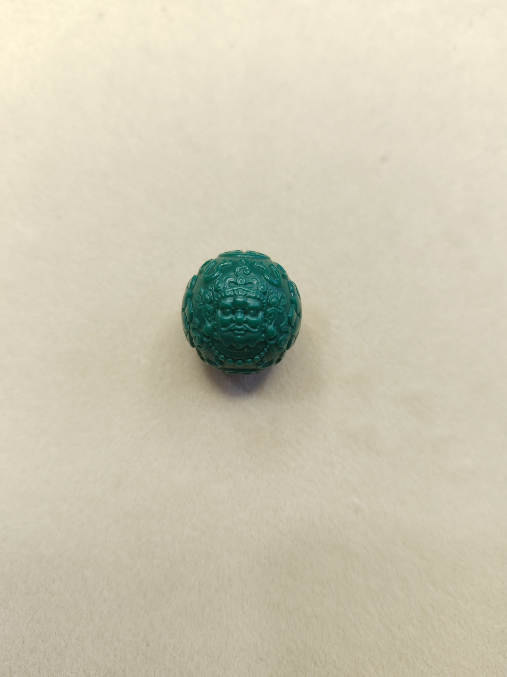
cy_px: 338
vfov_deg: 65.3
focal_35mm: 27
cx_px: 254
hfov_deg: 51.4
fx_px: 527
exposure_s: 1/100
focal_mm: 6.14
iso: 500
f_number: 1.8
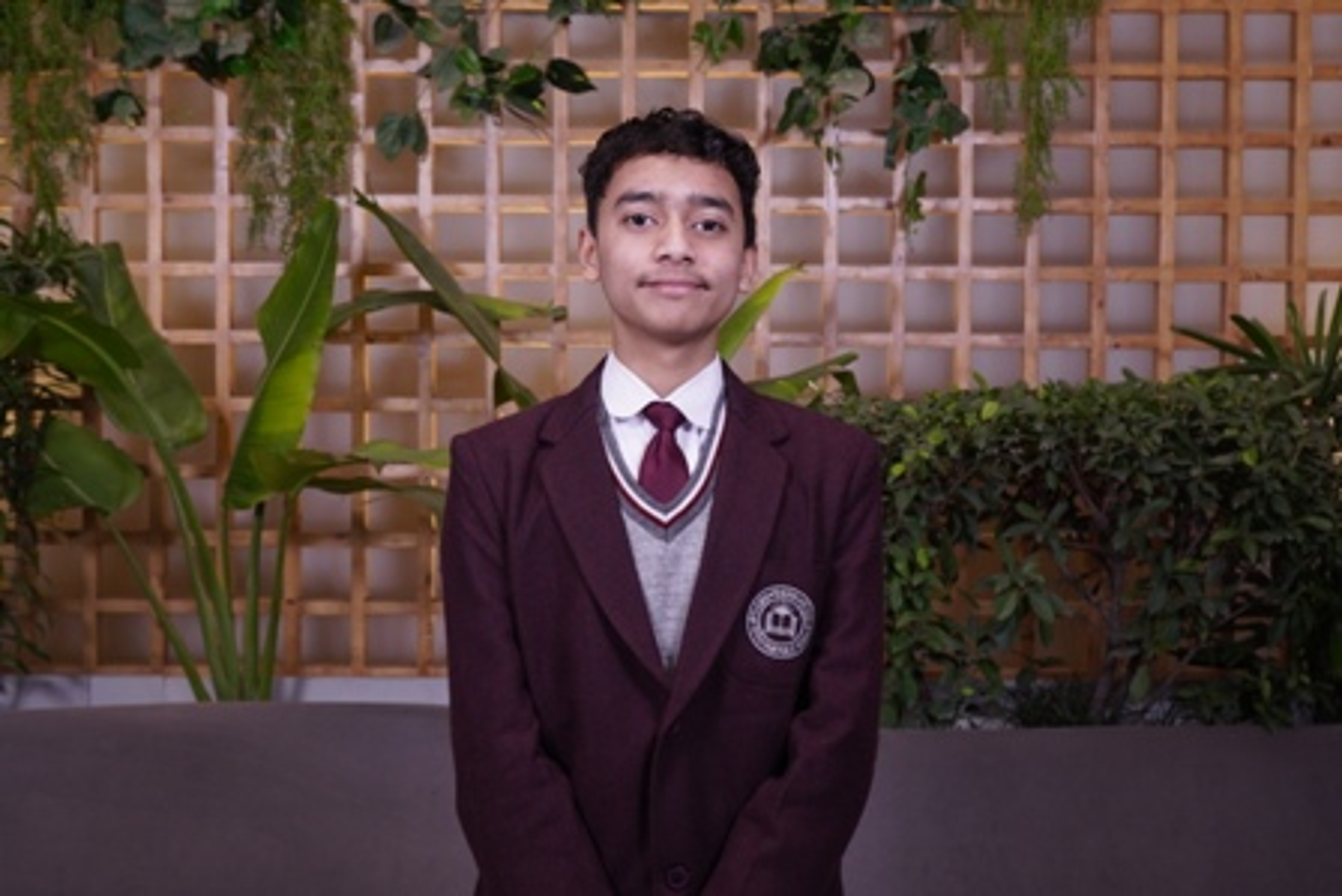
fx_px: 1827
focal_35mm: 49
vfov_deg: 27.5
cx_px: 671
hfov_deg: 40.3
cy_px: 448
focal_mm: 33
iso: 500
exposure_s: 1/125
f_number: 5
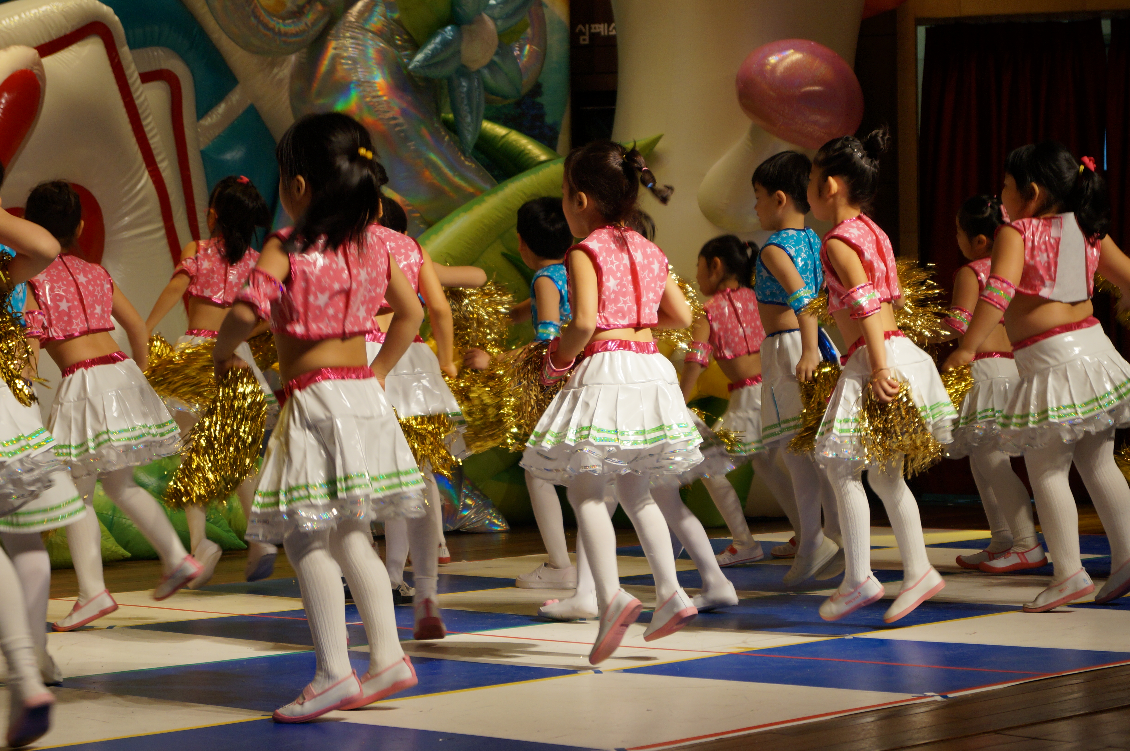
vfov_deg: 16.5
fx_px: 2587
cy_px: 376
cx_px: 565
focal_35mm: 82
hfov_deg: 24.6
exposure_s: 1/100
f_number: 5.6
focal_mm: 55
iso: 320
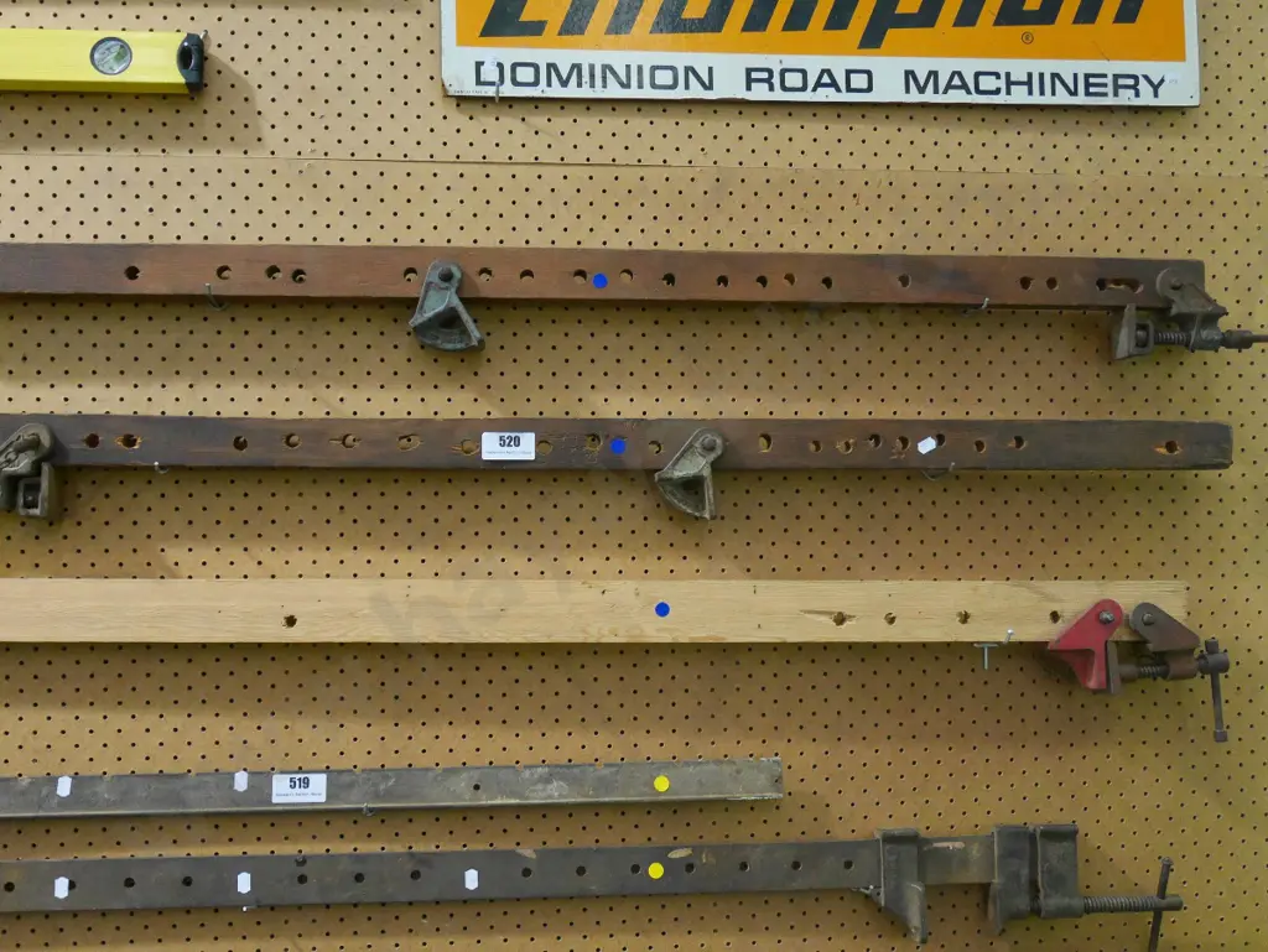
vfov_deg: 39.7
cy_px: 476
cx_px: 634
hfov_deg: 51.3
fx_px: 1319
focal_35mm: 36
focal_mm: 18
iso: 3200
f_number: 4.2
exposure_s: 1/50
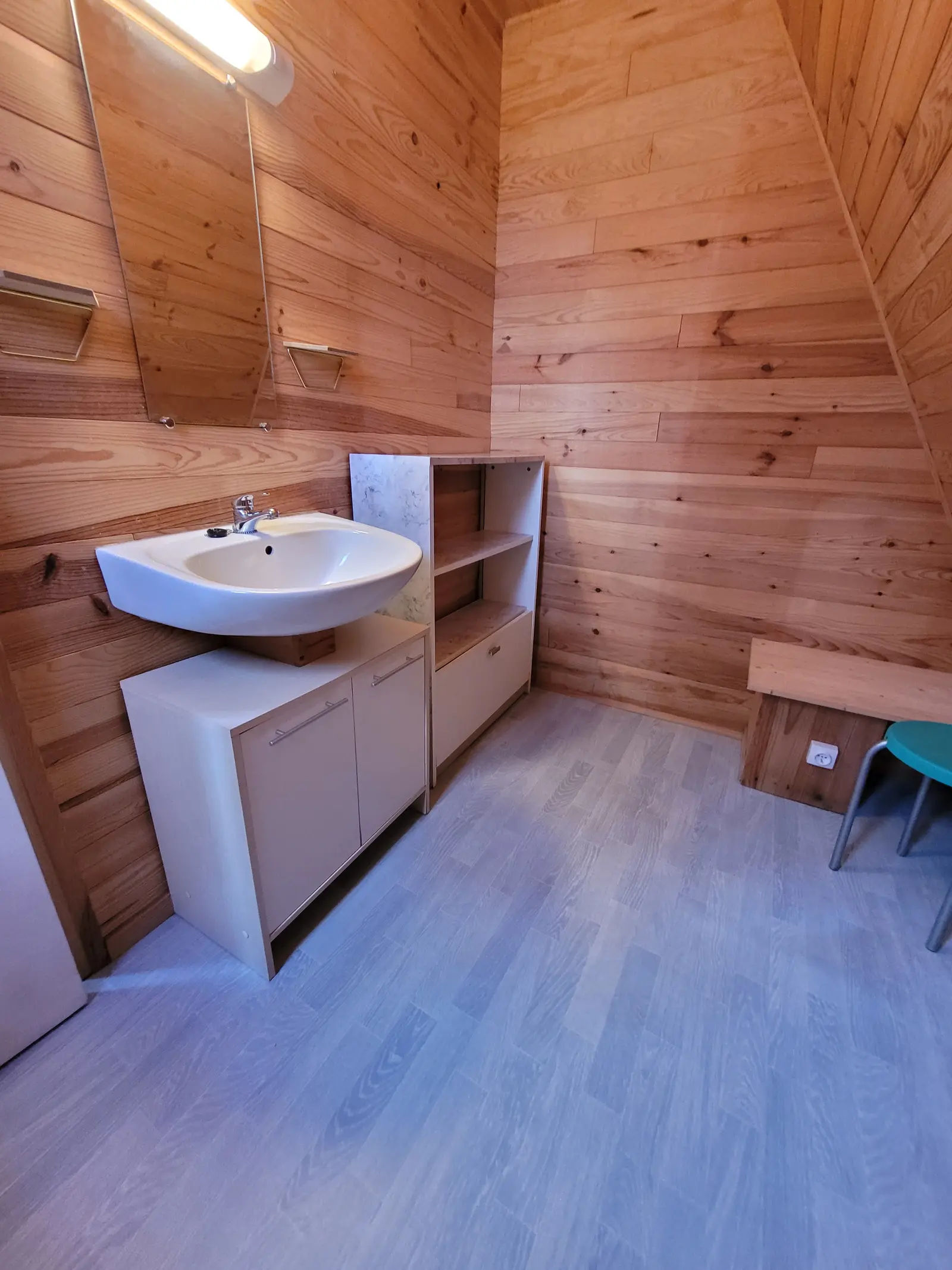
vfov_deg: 106.2
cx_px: 476
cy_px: 635
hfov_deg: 89.9
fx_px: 477
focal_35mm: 13
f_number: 2.2
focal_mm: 1.74
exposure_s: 1/33
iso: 500
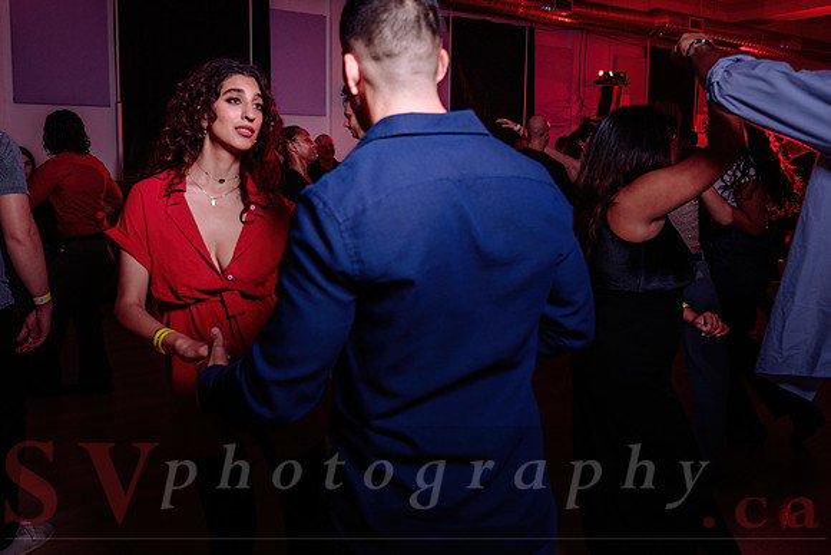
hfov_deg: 62.9
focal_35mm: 29
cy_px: 217
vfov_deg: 44.3
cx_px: 357
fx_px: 676
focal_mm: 24
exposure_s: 1/60
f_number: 3.5
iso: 800
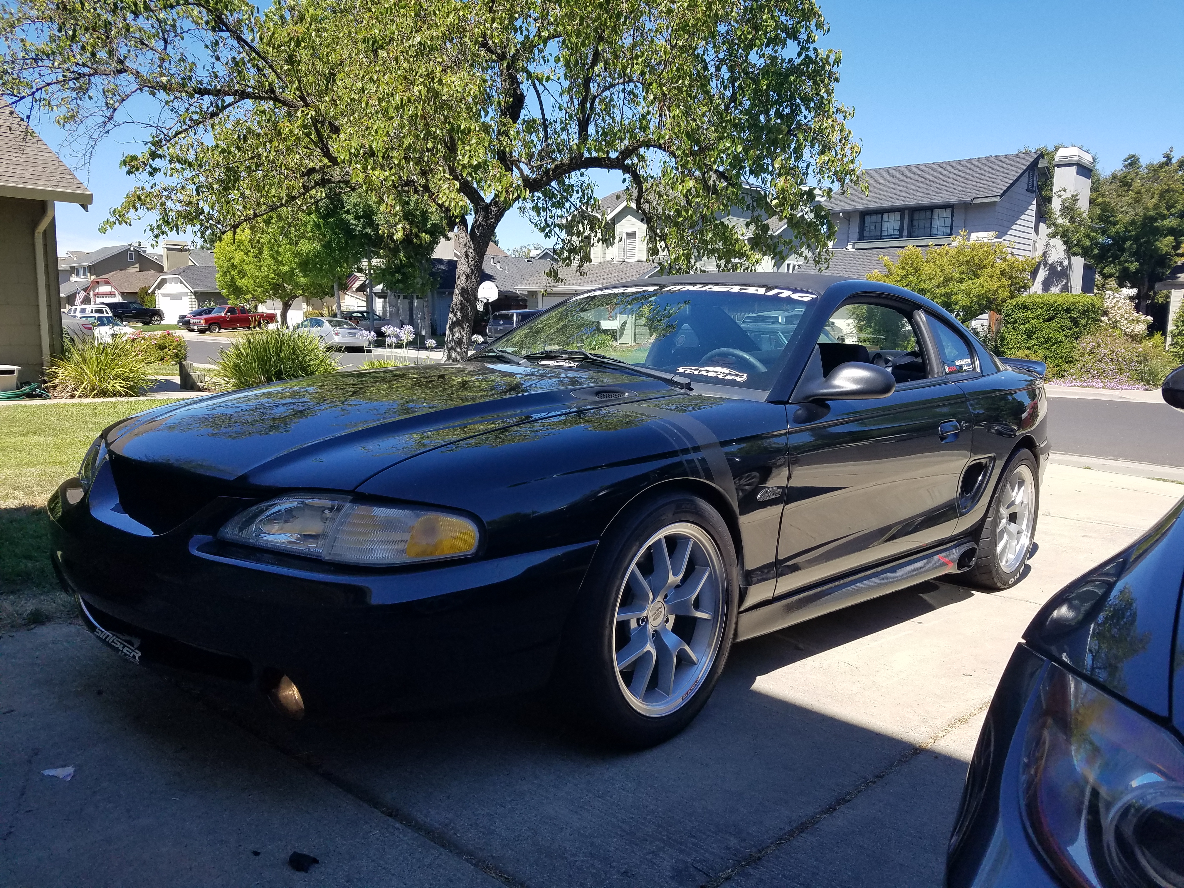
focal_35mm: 26
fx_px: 889
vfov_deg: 53.1
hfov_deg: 67.3
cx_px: 592
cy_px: 444
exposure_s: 1/1472
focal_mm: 4.2
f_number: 1.7
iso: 50
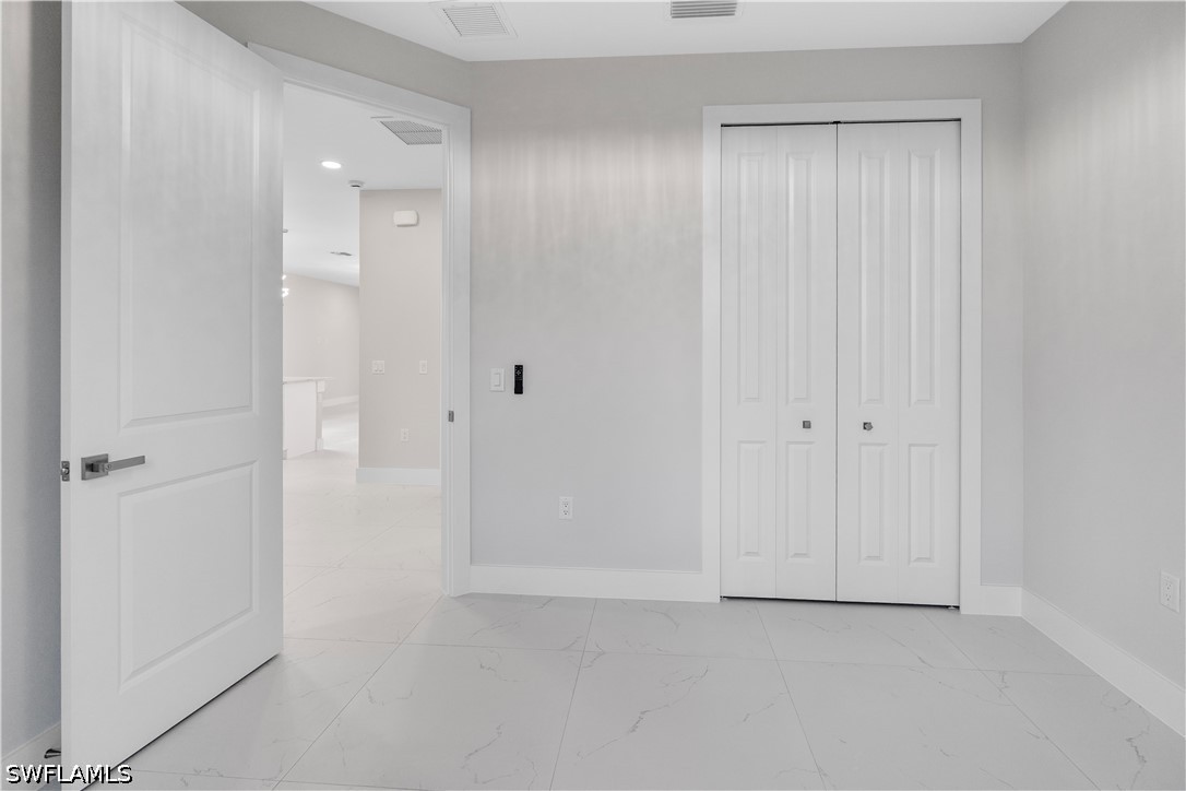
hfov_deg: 96.7
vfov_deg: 73.7
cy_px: 396
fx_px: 527
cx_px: 593
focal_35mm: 16
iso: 400
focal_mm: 16
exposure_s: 1/160
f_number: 4
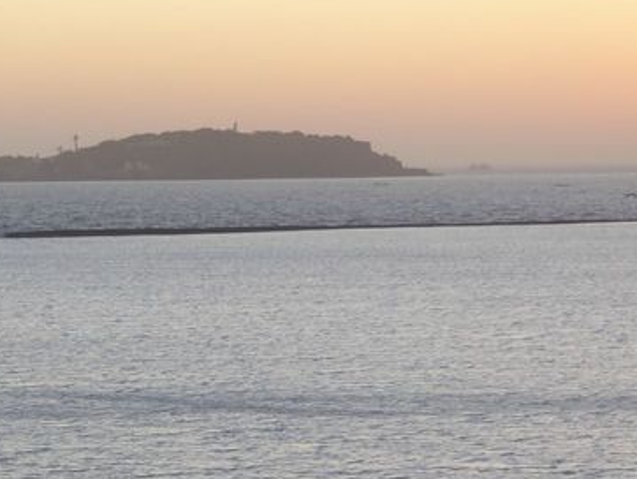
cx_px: -25
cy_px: 391
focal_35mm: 201
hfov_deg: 9.8
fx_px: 3701
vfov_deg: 7.4
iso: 125
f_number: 4.8
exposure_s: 1/60
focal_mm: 15
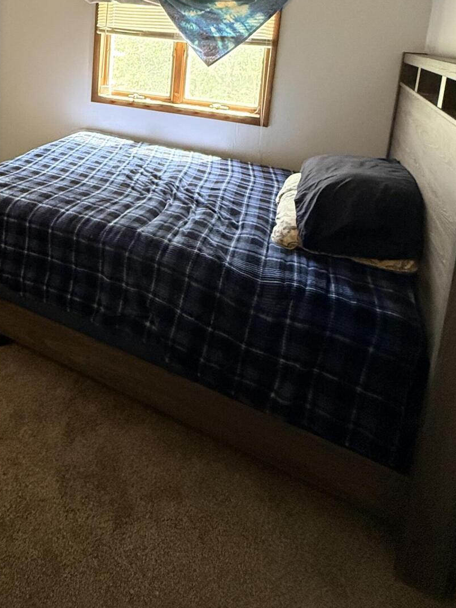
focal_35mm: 26
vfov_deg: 60.2
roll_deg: -2.1
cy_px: 97
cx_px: 72
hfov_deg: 49.0
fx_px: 457
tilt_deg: -9.0
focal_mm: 2.22
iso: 500
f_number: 2.2
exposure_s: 1/60
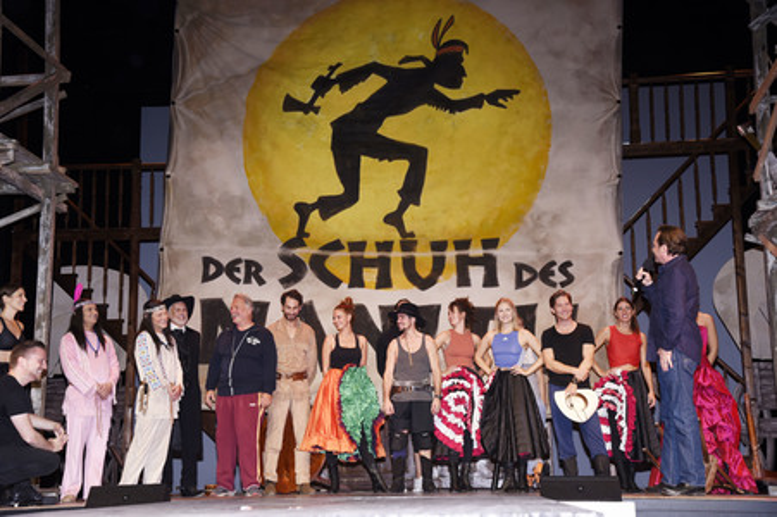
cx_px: 388
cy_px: 258
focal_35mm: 55
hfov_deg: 36.3
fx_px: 1186
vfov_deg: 24.6
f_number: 6.3
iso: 800
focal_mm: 55
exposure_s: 1/125
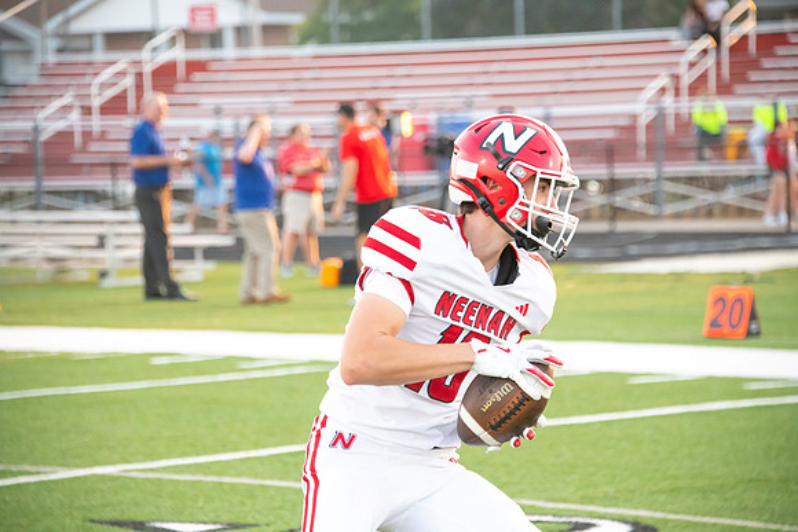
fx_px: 4212
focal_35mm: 190
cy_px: 266
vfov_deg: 7.2
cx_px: 399
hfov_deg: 10.8
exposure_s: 1/800
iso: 4000
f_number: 5.6
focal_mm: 190
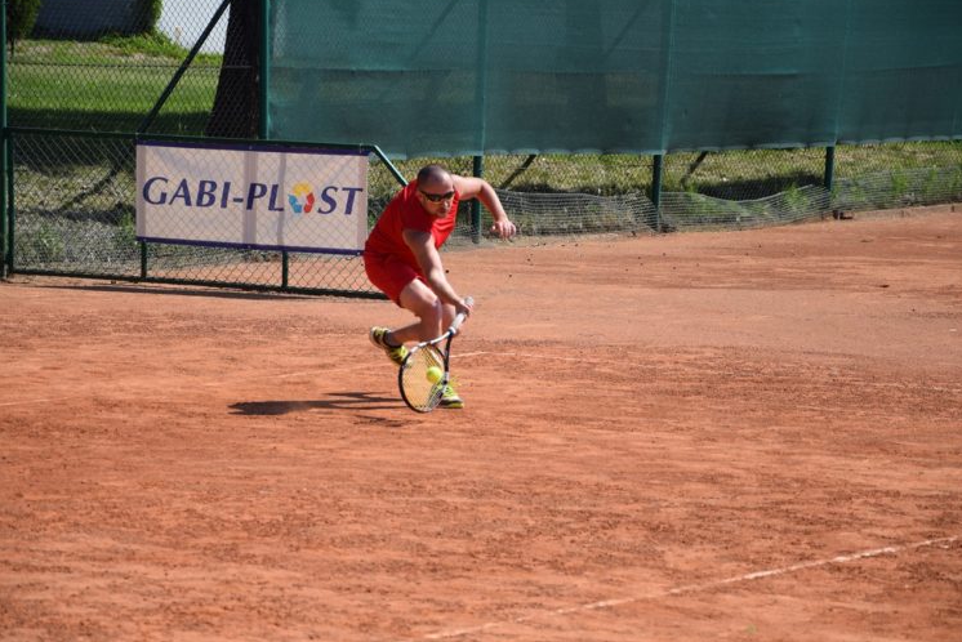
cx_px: 473
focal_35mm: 142
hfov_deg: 14.4
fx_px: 3796
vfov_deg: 9.7
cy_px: 315
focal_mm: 92
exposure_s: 1/1600
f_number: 6.3
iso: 400
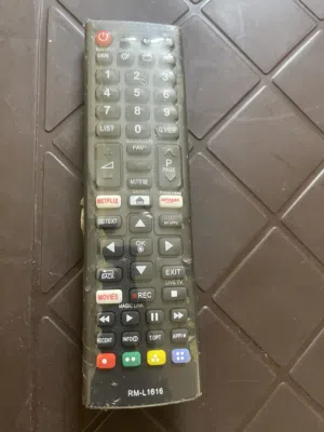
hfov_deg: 54.9
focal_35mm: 25
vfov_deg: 69.4
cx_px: 162
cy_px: 216
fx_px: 312
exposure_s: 1/51
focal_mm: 5.1
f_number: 1.6
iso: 500
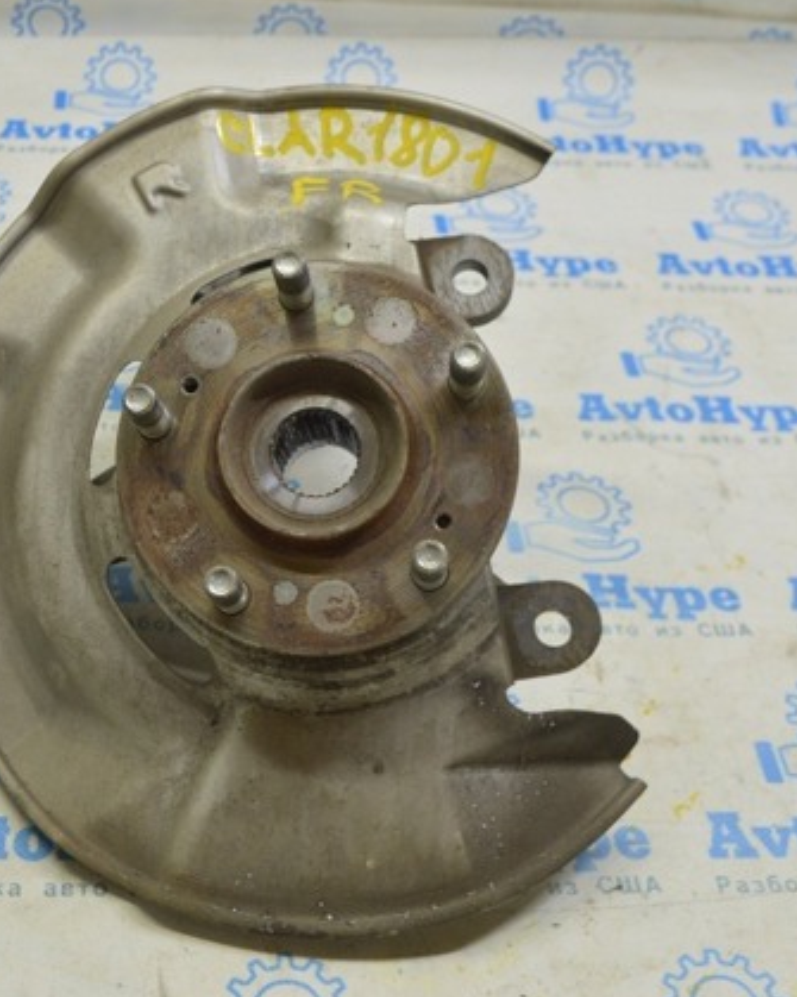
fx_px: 1584
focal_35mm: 54
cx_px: 233
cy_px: 498
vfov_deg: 34.9
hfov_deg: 28.0
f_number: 5.6
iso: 400
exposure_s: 1/25
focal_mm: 25
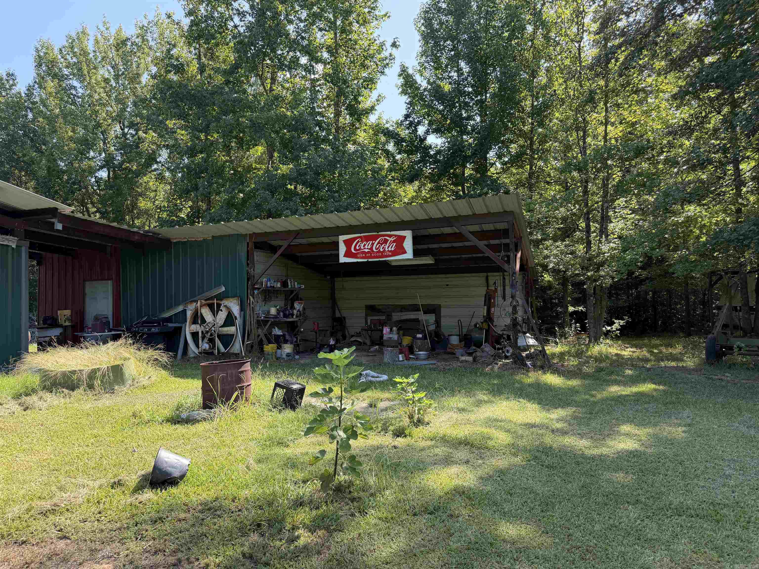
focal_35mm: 24
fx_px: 526
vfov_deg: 56.8
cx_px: 380
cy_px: 284
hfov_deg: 71.6
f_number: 1.78
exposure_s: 1/898
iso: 100
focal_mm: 6.76
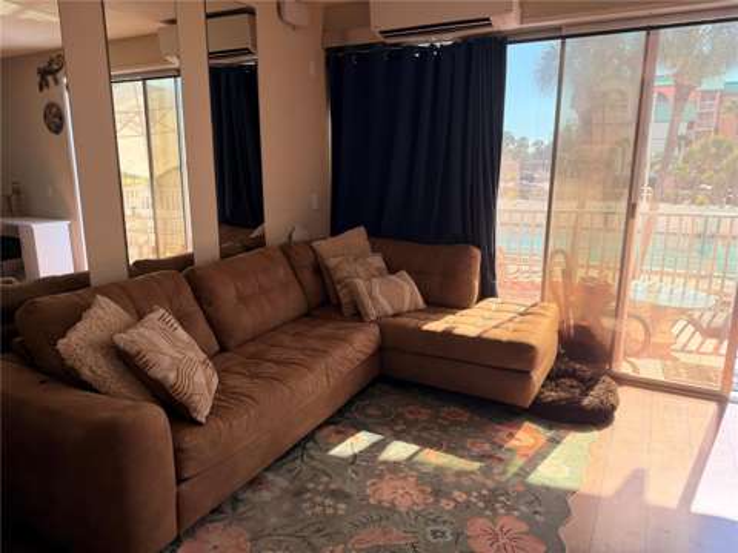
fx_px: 512
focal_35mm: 24
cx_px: 369
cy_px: 276
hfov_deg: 71.6
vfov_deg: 56.8
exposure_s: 1/507
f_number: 1.78
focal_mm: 6.76
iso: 100
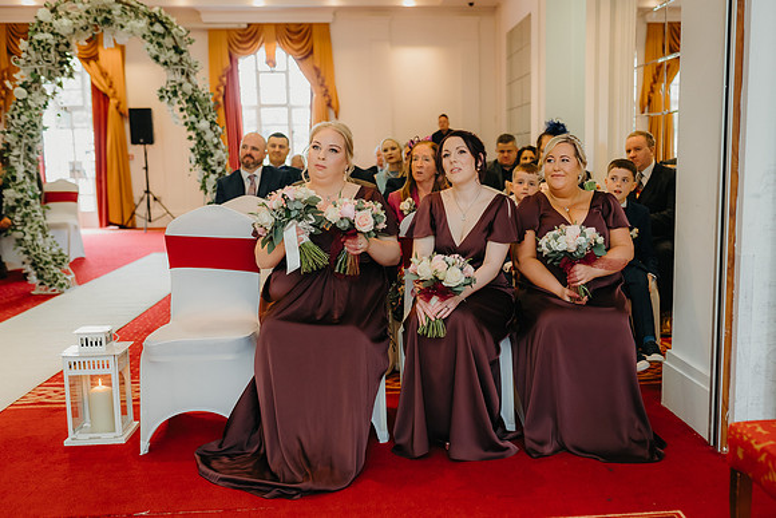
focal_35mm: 40
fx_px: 871
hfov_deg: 47.9
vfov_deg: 33.1
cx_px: 447
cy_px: 299
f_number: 2.2
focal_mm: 35
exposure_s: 1/160
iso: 1000
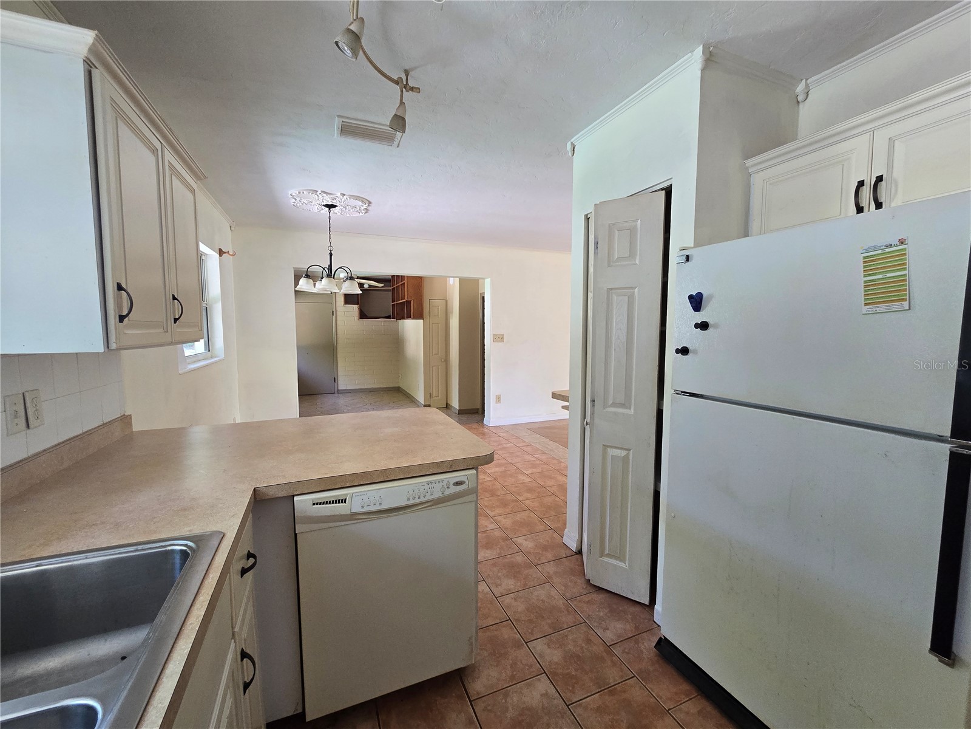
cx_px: 486
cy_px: 364
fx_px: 365
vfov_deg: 89.9
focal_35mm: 13
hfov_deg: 106.2
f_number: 2.2
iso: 250
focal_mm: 2.2
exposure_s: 1/100
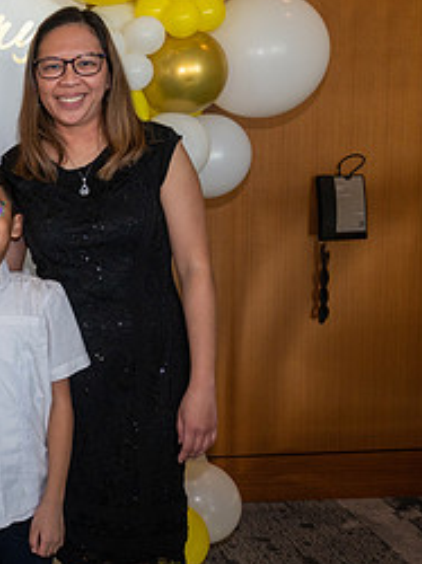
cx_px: -142
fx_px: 944
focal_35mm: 58
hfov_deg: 22.3
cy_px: 255
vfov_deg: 33.2
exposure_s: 1/125
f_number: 5.6
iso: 1000
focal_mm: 26
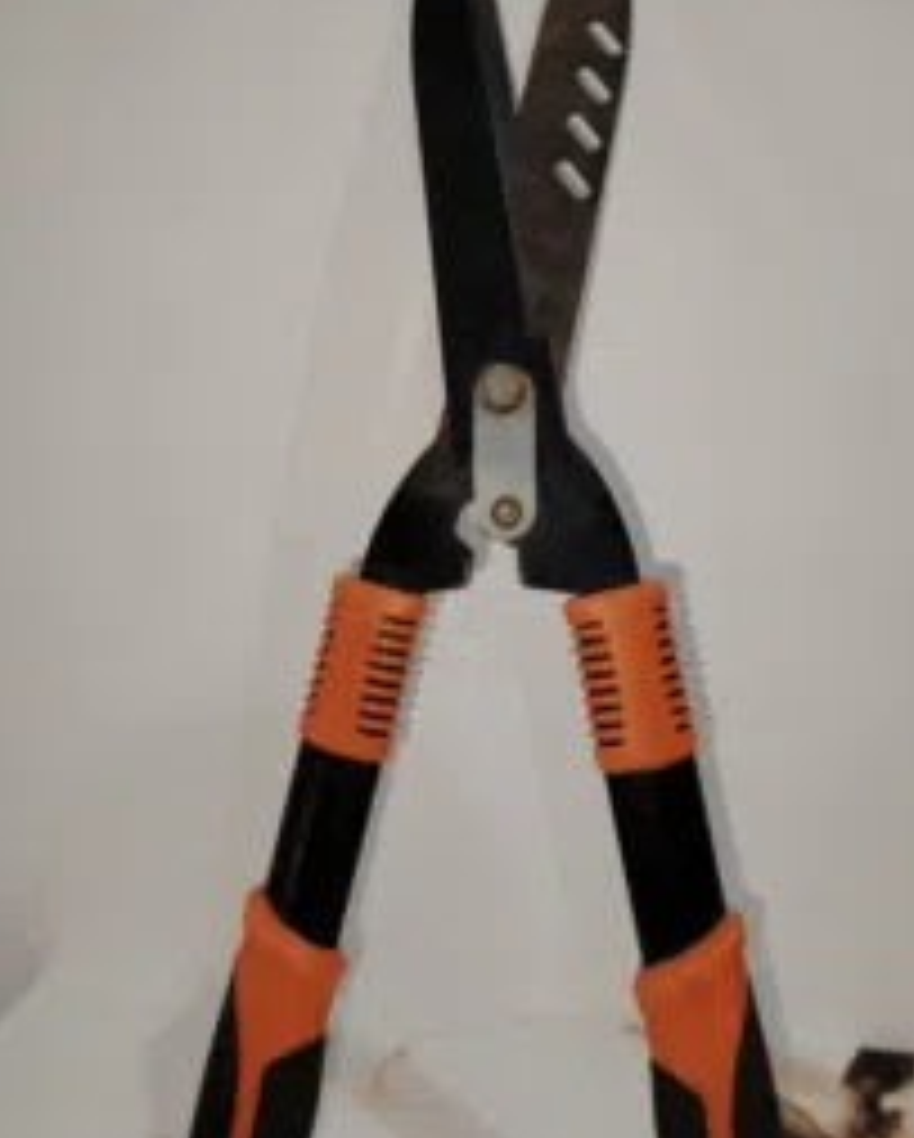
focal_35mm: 37
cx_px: 522
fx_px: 1249
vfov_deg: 49.0
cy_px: 553
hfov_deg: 40.1
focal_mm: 5.25
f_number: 1.75
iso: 1181
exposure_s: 1/33.3
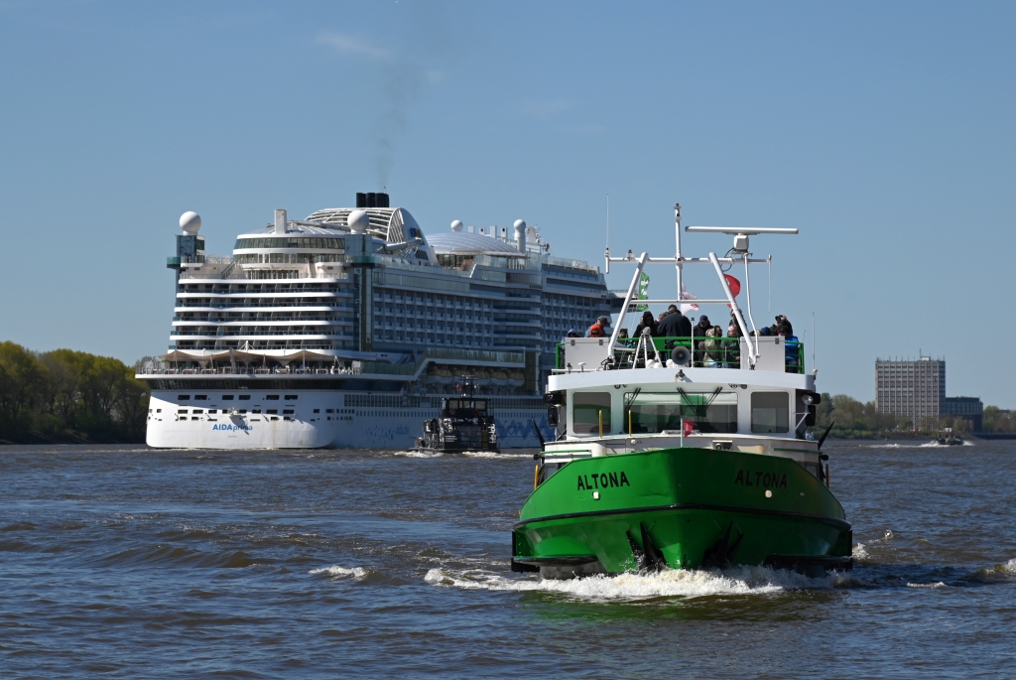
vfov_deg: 11.4
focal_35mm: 120
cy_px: 340
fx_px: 3390
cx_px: 508
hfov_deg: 17.0
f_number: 7.1
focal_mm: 120
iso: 100
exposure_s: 1/800
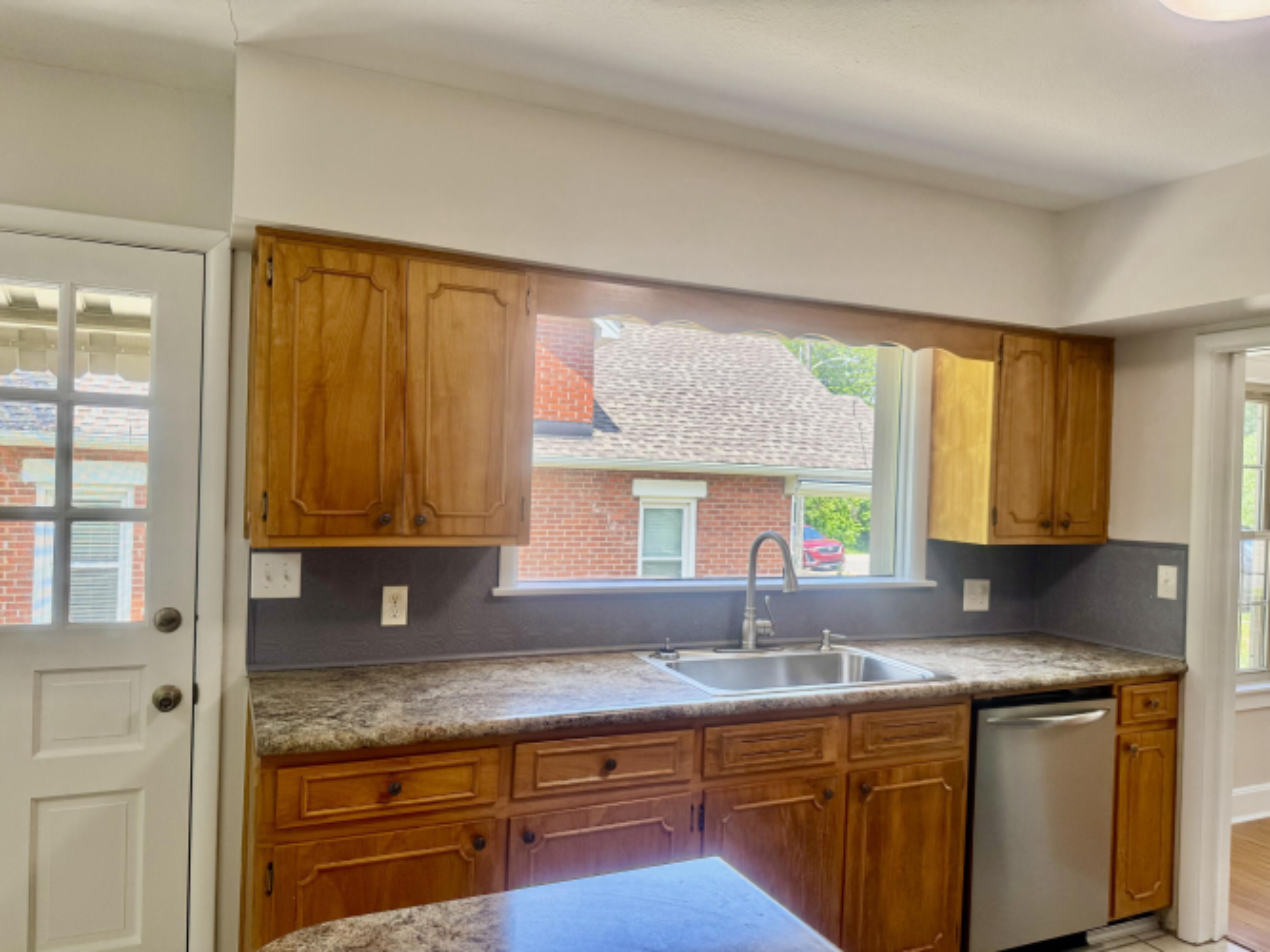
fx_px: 880
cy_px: 476
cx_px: 635
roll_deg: -2.4
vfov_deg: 56.8
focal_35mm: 24
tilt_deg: -0.6
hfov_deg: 71.6
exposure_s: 1/183
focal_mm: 6.76
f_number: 1.78
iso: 64
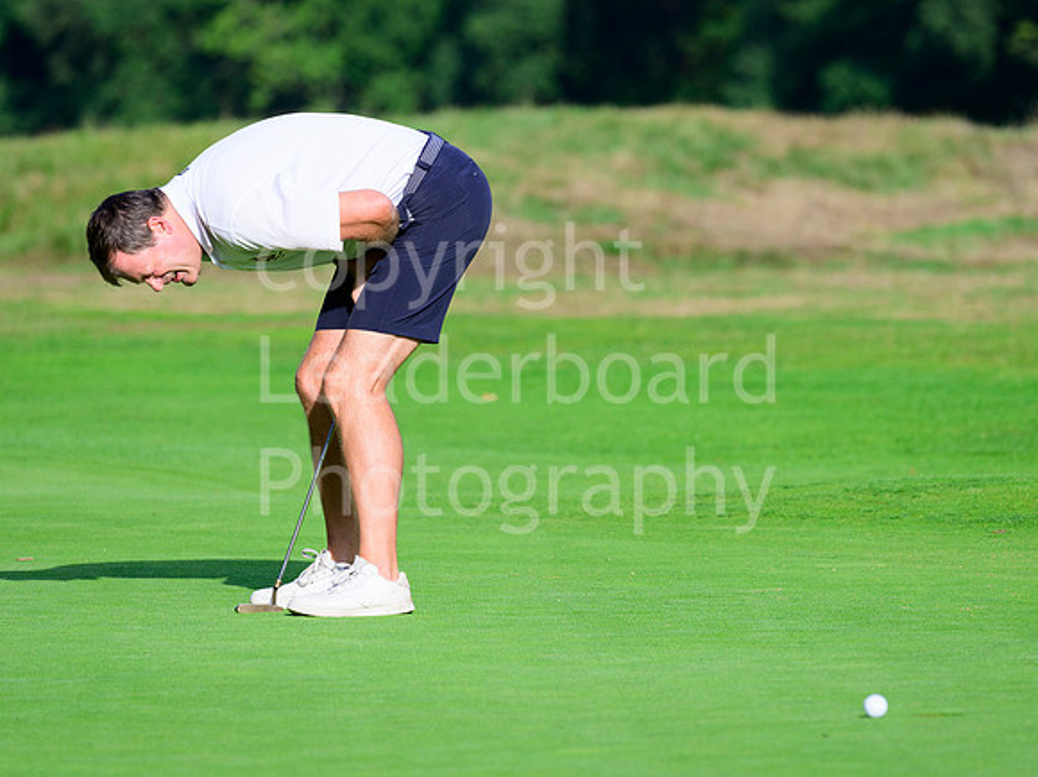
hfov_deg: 5.2
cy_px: 347
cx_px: 550
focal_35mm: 379
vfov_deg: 3.9
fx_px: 11344
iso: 500
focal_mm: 270
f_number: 5.6
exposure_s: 1/2000
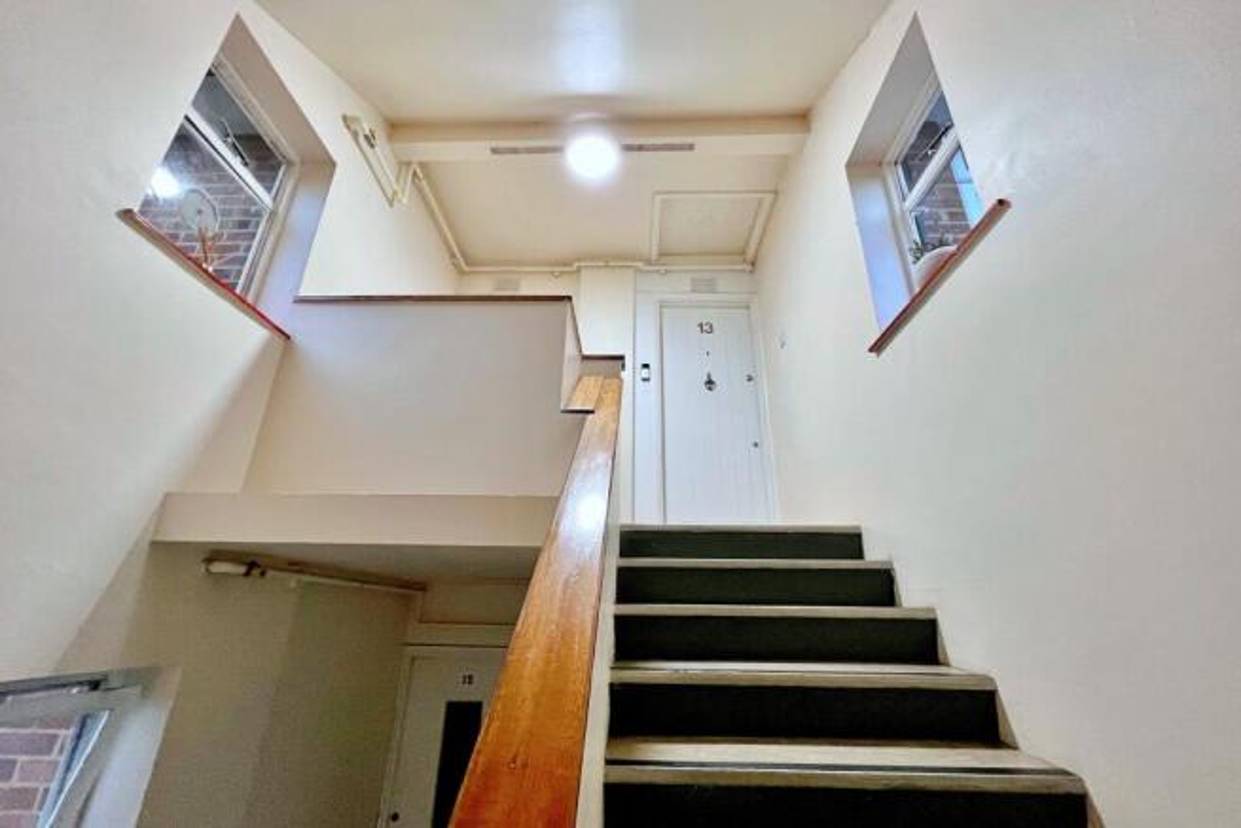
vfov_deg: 53.2
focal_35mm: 24
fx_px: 827
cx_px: 620
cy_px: 414
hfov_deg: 73.7
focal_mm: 16
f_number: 2
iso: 4000
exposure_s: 1/160
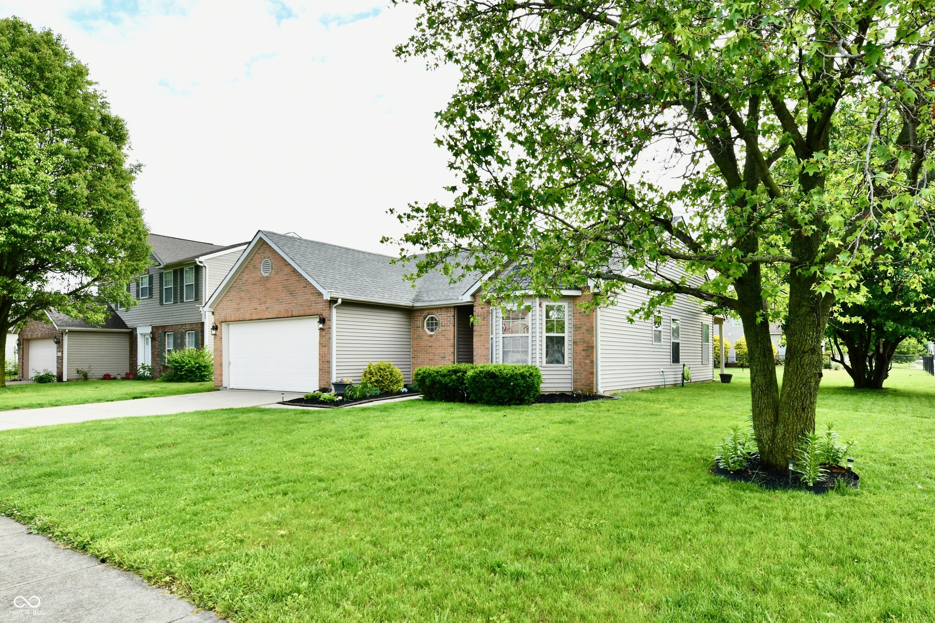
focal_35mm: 14
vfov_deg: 81.2
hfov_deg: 104.3
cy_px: 312
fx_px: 364
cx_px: 468
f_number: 9
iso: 640
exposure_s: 1/320
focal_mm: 14
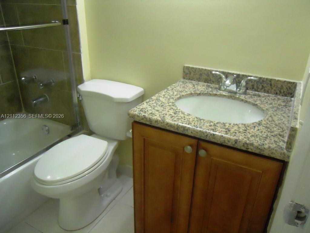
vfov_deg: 49.7
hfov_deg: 63.4
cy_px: 116
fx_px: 251
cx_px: 155
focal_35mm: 28
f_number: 2.7
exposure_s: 1/125
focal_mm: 5
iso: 800
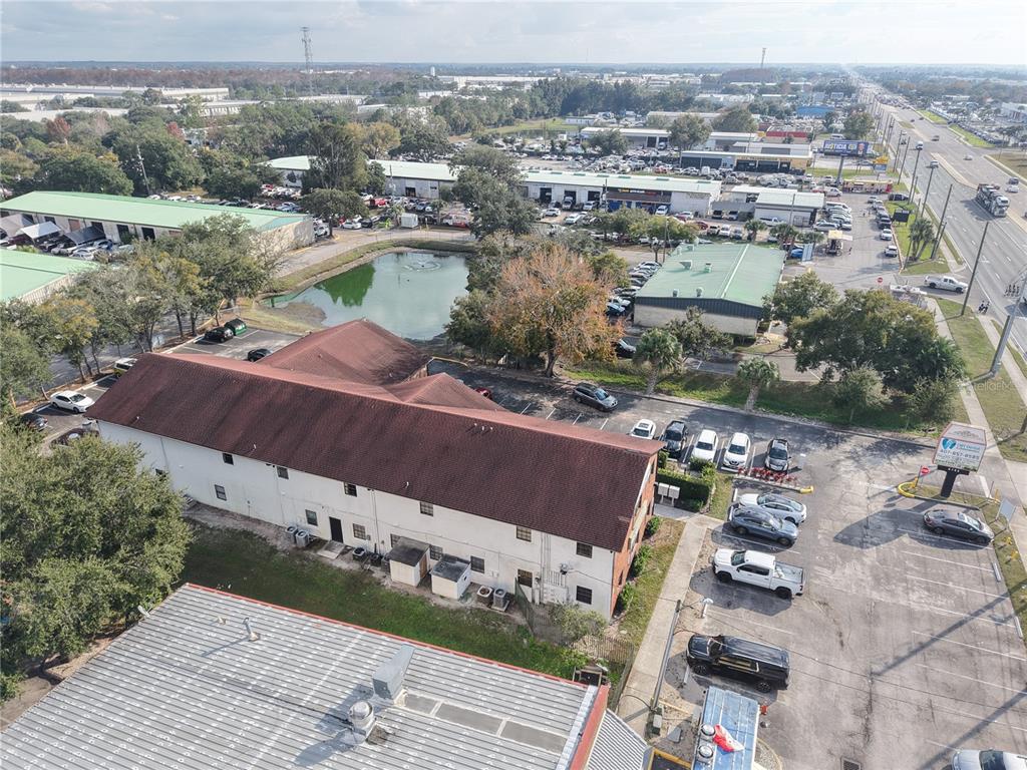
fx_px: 712
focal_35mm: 24
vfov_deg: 56.8
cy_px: 385
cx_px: 514
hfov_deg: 71.6
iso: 220
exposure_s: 1/2500
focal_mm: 8.67
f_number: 1.8
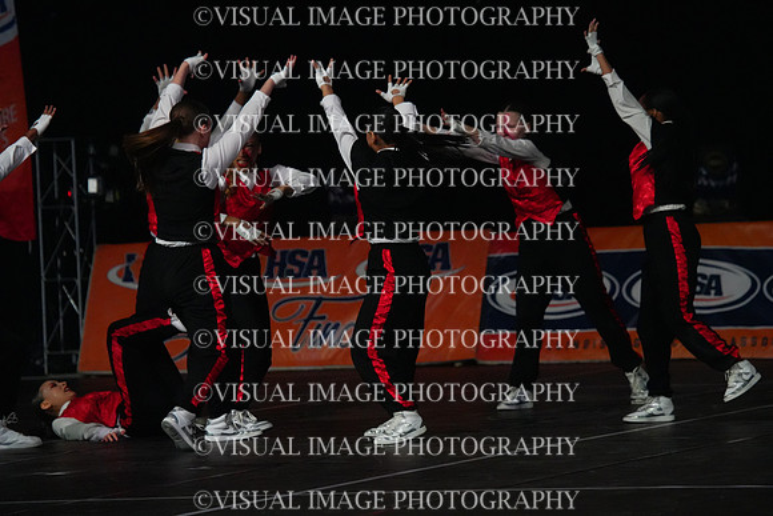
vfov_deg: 5.5
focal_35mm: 250
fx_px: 5369
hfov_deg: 8.2
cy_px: 258
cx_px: 386
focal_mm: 250
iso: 12800
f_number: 5
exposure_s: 1/1000
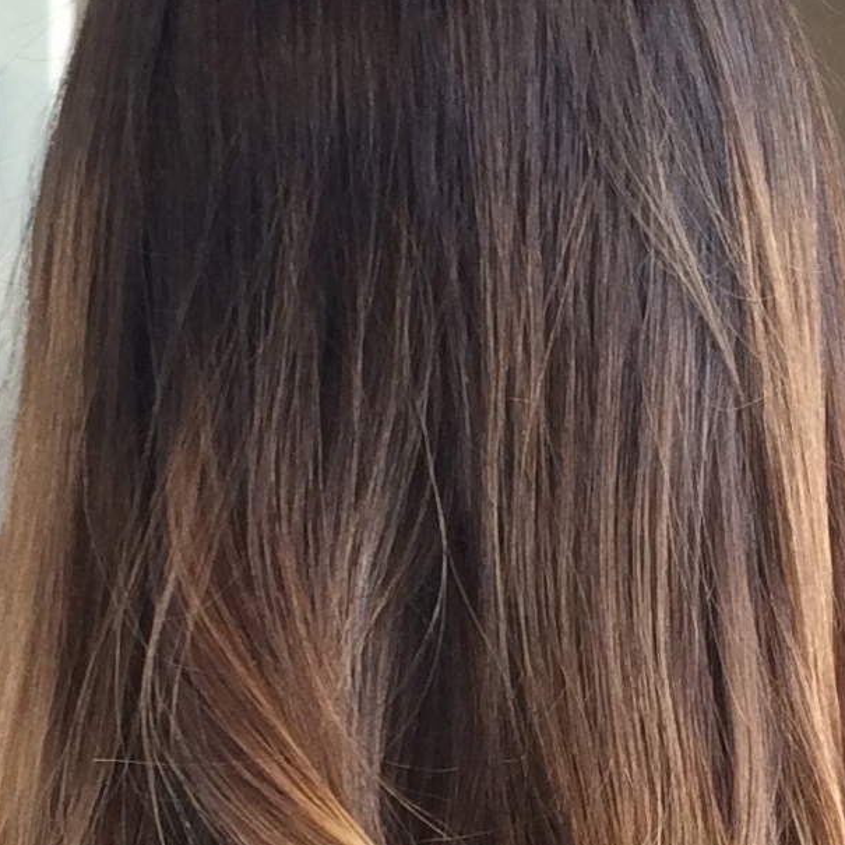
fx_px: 3949
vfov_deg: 11.8
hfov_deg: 12.2
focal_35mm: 143
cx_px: 499
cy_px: 1156
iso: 32
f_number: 2.2
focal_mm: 4.12
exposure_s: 1/41
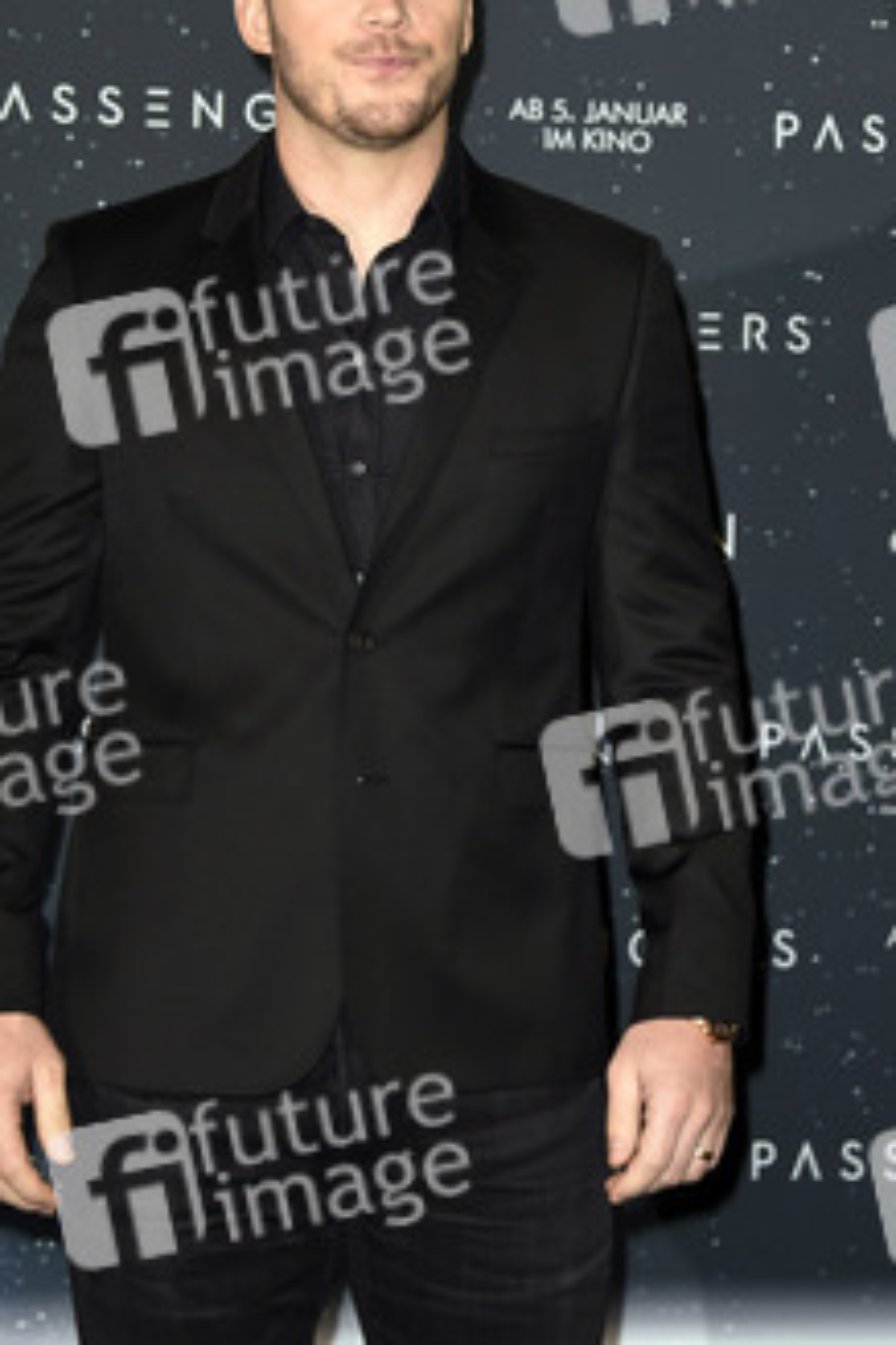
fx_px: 4106
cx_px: 378
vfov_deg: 18.6
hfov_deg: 12.4
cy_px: 555
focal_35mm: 110
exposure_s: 1/200
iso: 800
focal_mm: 90
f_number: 5.6
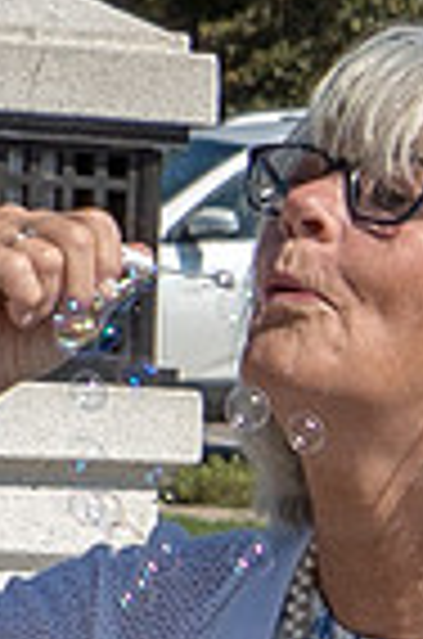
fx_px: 1576
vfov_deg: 20.9
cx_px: 292
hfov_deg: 15.2
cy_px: 824
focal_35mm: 89
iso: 100
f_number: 7.1
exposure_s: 1/500
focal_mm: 28
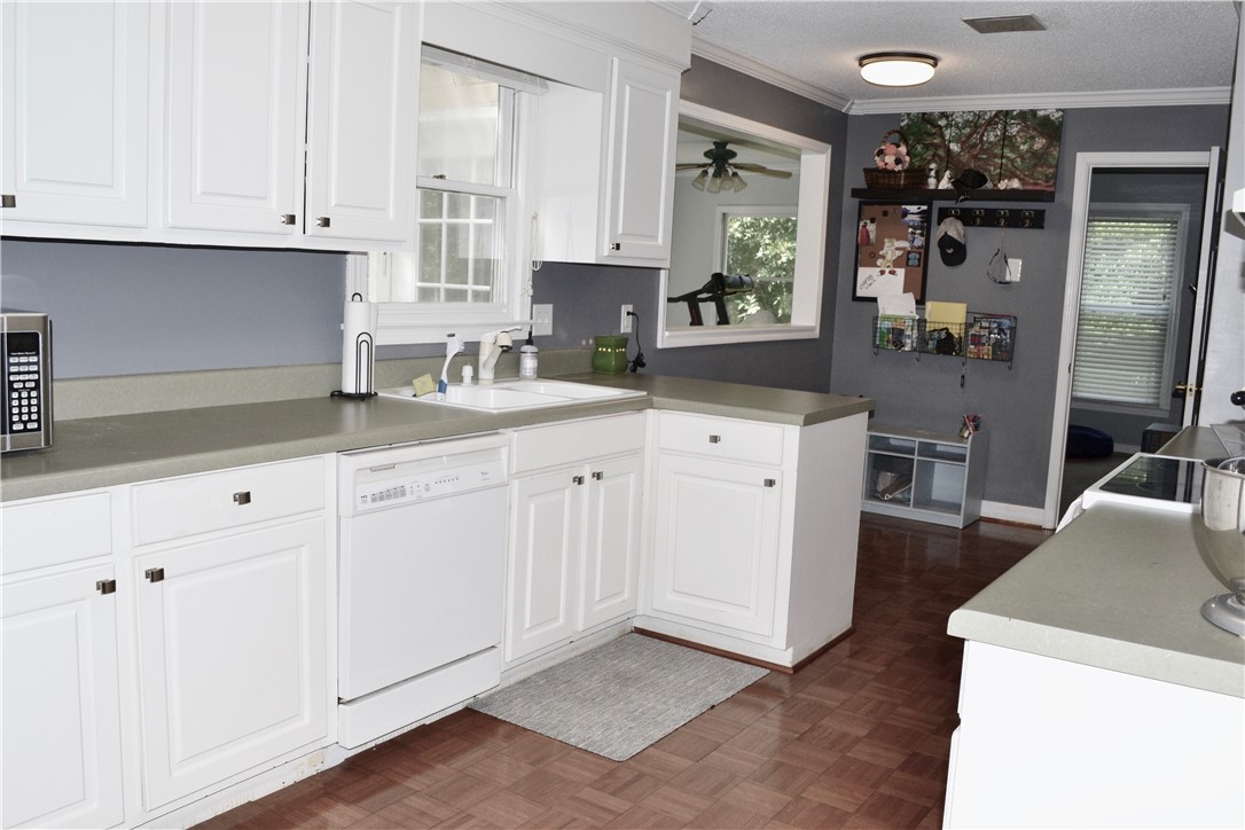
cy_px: 415
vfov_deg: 43.6
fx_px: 1037
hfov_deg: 61.9
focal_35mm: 30
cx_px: 622
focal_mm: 20
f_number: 8
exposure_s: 1/60
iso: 360
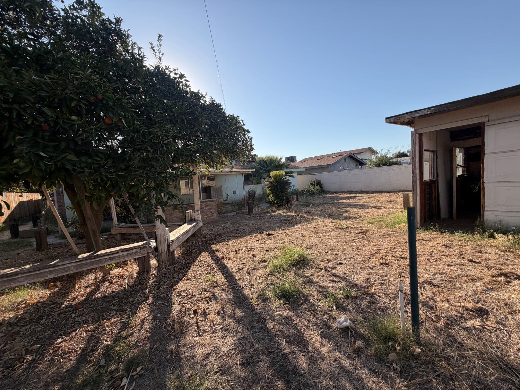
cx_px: 260
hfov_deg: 102.1
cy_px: 195
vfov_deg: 85.7
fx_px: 210
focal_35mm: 14
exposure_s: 1/770
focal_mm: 2.22
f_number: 2.2
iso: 32
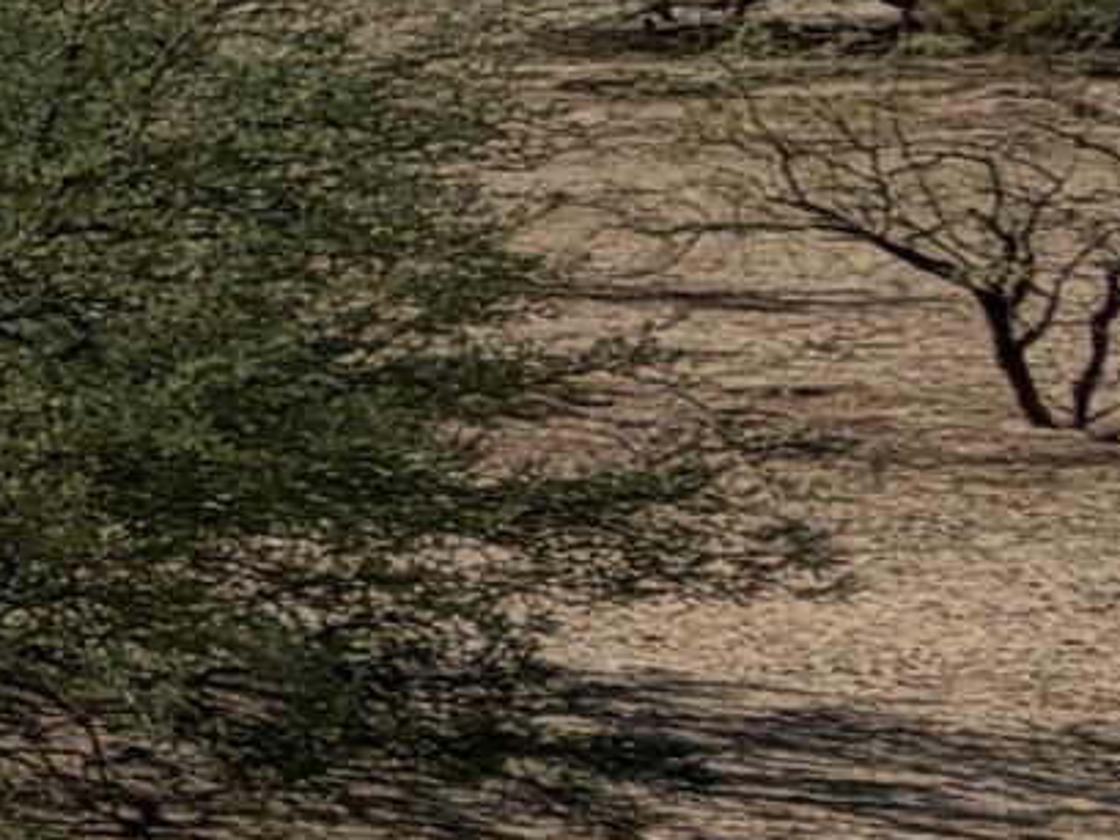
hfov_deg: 9.1
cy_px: -217
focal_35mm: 103
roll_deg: +3.1
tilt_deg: +3.6
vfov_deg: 13.9
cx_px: -2978
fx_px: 3333
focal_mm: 2.22
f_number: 2.2
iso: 20
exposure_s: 1/1656
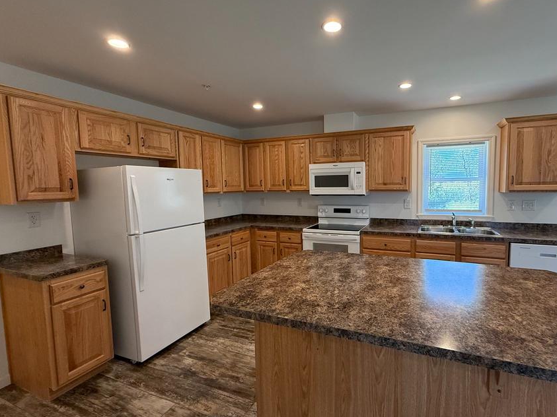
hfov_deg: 90.3
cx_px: 323
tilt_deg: -3.8
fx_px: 274
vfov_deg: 74.7
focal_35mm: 17
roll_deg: +1.2
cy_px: 207
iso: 200
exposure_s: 1/120
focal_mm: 2.22
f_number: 2.2
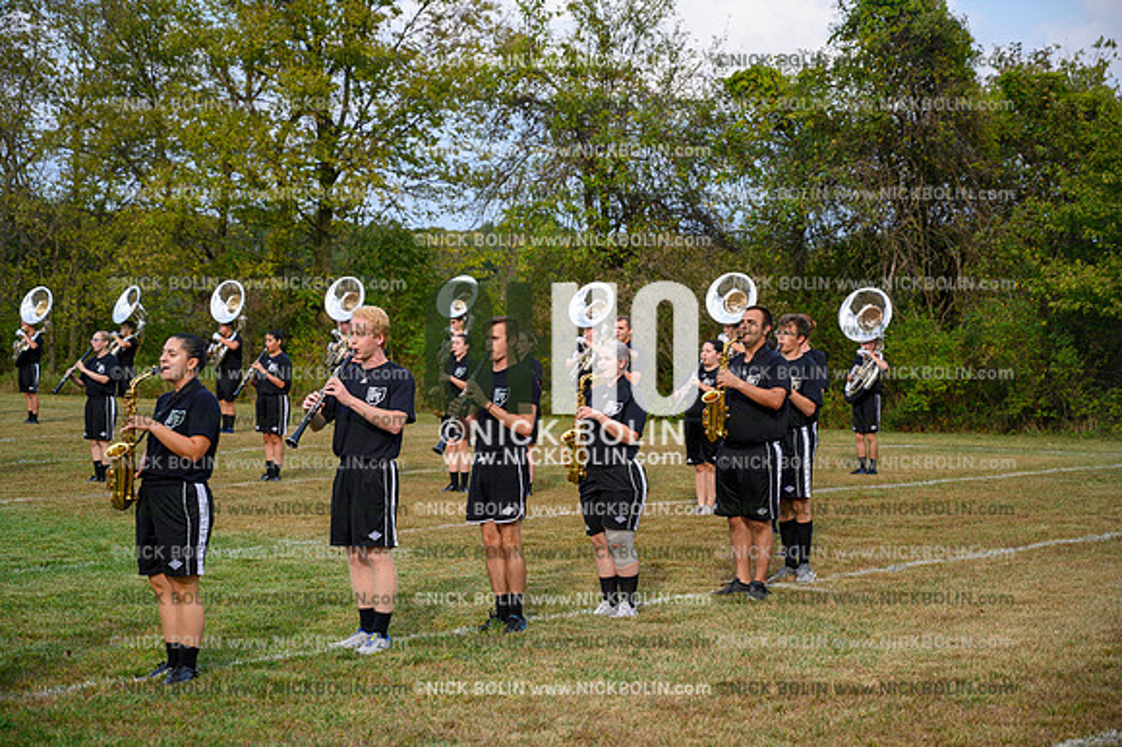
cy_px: 374
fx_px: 2180
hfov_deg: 28.9
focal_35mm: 70
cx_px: 561
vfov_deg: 19.4
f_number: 4.5
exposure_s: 1/800
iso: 200
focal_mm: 70
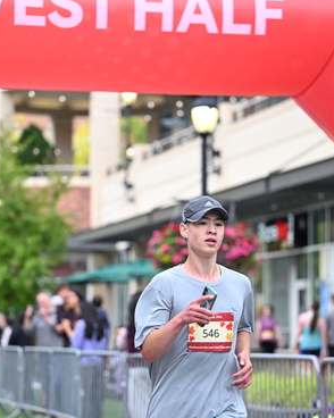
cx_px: 162
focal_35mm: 139
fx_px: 1719
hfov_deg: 11.1
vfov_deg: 13.9
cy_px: 231
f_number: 2.8
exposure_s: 1/1600
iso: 1000
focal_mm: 99
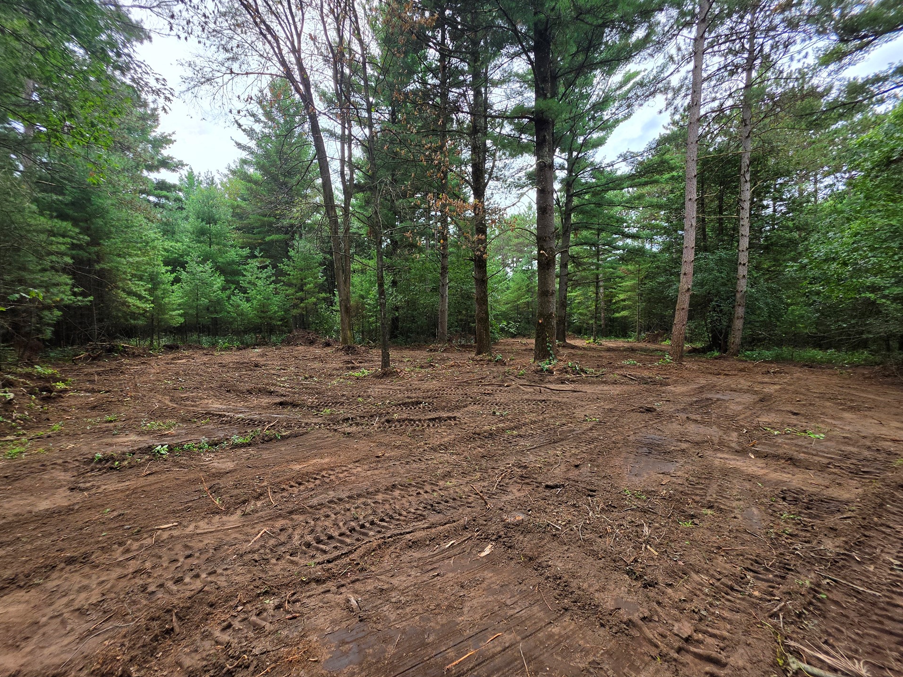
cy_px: 349
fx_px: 365
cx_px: 424
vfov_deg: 85.6
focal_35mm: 14
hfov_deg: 101.9
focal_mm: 2.2
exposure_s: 1/636
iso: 32
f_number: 1.9
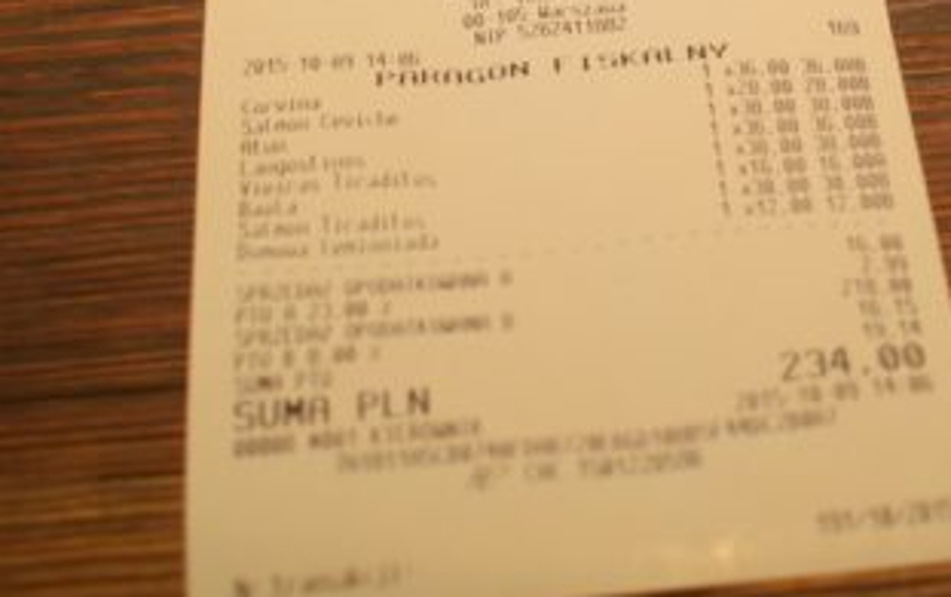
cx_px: 807
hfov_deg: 18.7
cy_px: -47
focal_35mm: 110
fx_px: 2855
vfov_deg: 11.8
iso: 400
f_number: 6.3
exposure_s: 1/125
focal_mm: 35
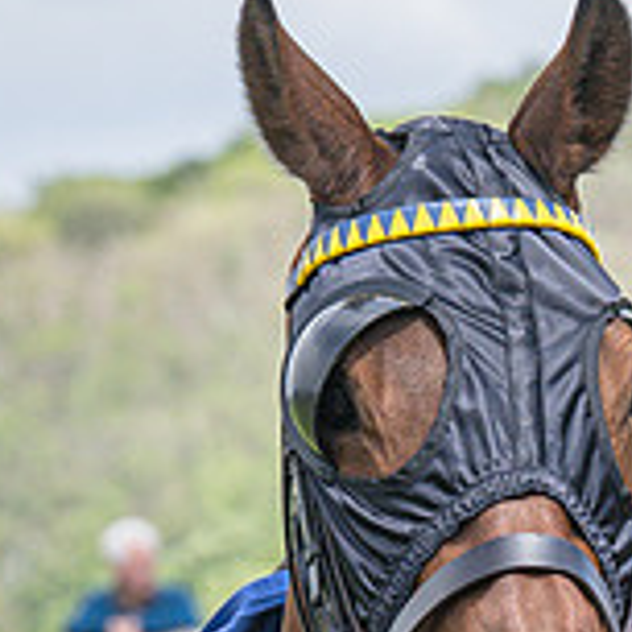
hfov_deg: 2.8
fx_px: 13013
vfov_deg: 2.8
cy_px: 529
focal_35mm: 630
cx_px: 569
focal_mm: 89
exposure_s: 1/1600
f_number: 5
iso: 400
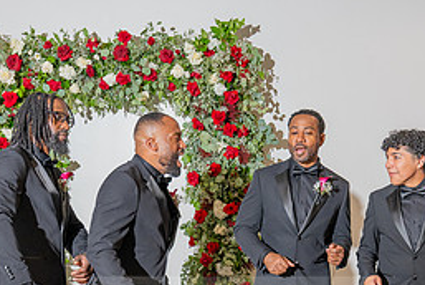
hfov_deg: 28.4
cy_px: 316
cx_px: 235
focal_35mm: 71
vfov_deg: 18.5
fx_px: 839
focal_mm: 31.5
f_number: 4
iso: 800
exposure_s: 1/200
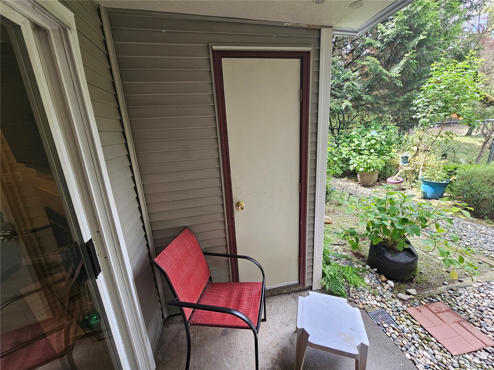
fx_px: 186
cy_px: 185
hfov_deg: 106.2
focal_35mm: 13
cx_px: 247
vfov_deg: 89.9
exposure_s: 1/60
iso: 50
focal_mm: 2.2
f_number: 2.2
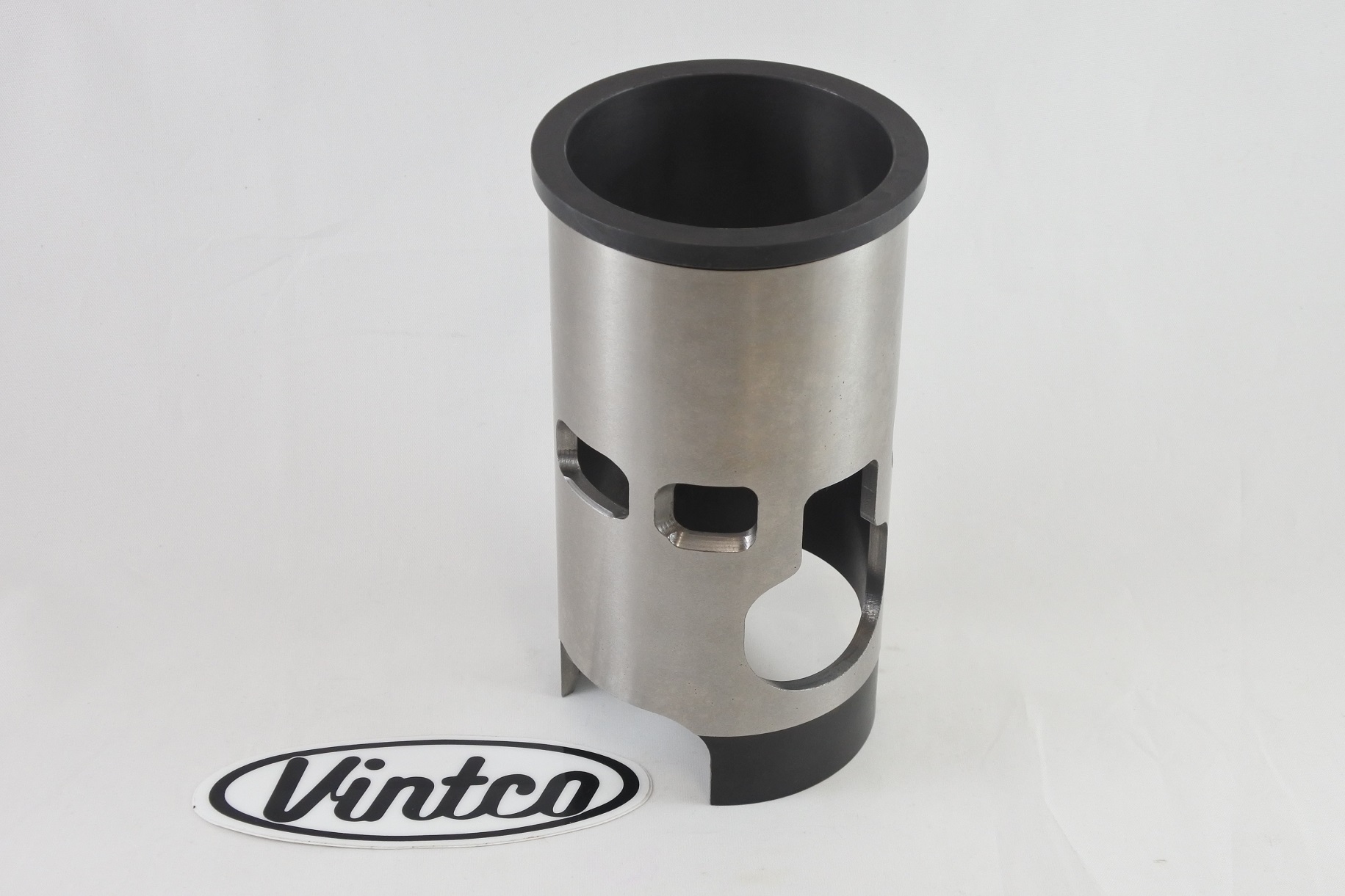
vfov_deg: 27.5
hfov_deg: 40.3
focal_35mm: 49
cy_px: 448
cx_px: 672
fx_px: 1831
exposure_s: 1/125
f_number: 4.5
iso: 400
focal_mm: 18.4
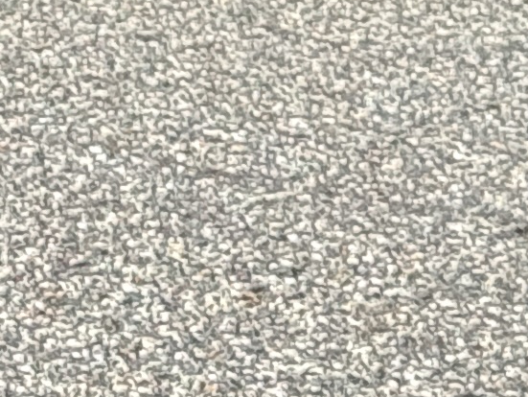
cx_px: -997
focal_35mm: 351
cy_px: -872
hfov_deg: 5.3
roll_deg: -1.7
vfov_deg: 4.1
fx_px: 5357
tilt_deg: +2.3
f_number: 1.78
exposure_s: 1/1883
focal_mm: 6.76
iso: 64
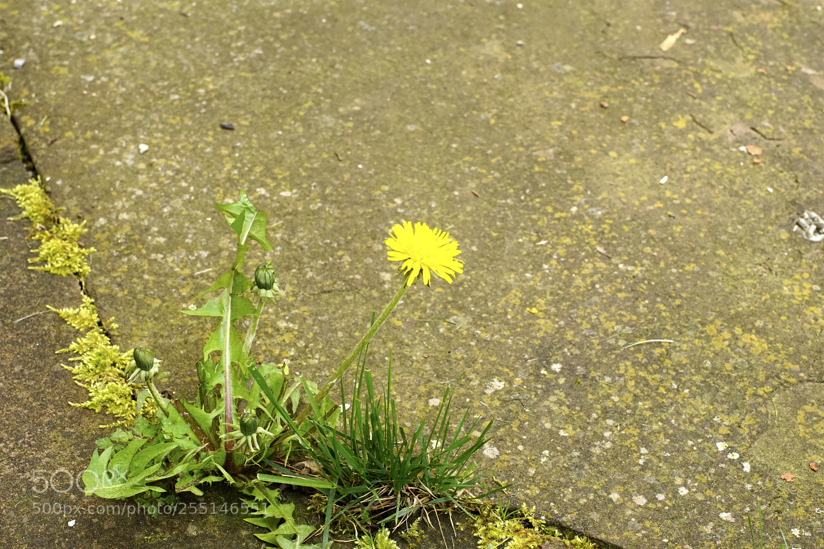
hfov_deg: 29.9
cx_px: 412
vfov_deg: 20.2
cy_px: 274
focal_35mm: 68
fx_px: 1545
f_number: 8
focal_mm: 45
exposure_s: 1/500
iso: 1000
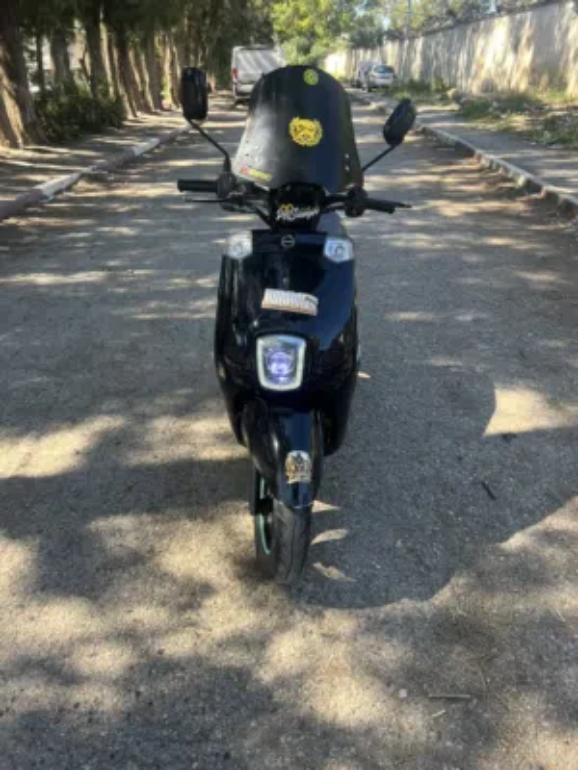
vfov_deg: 67.3
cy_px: 385
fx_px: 579
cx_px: 289
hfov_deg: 53.1
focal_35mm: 26
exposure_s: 1/533
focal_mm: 5.7
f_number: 1.5
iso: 50
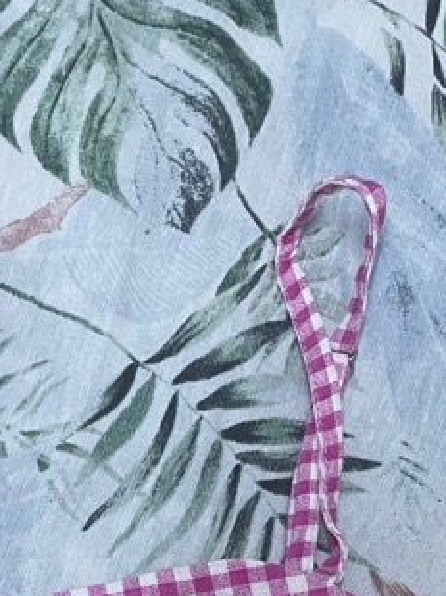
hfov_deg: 17.0
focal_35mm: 84
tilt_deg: -79.7
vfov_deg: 21.1
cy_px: 779
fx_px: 1445
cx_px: -46
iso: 200
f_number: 1.6
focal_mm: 4.2
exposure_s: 1/50
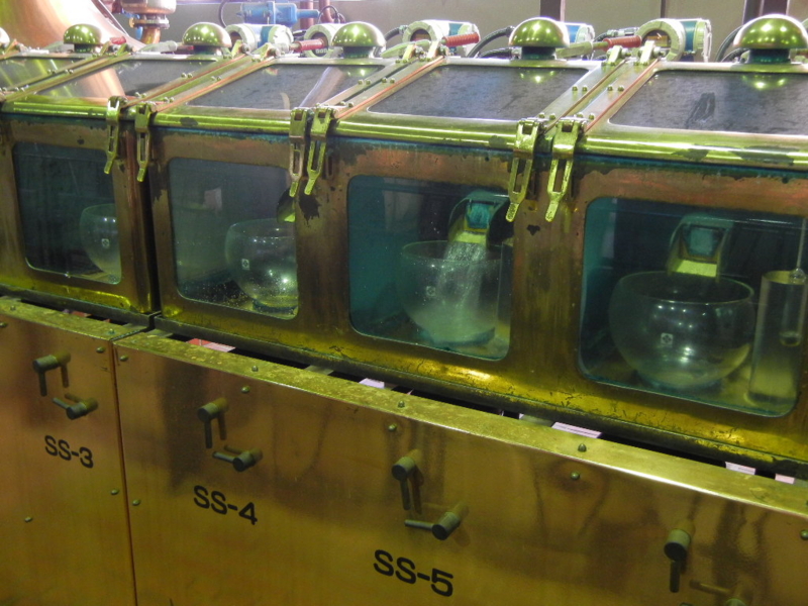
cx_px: 404
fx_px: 794
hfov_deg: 54.0
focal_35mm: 34
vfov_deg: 41.8
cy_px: 303
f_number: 3.6
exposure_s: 1/10.7
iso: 400
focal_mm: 6.2
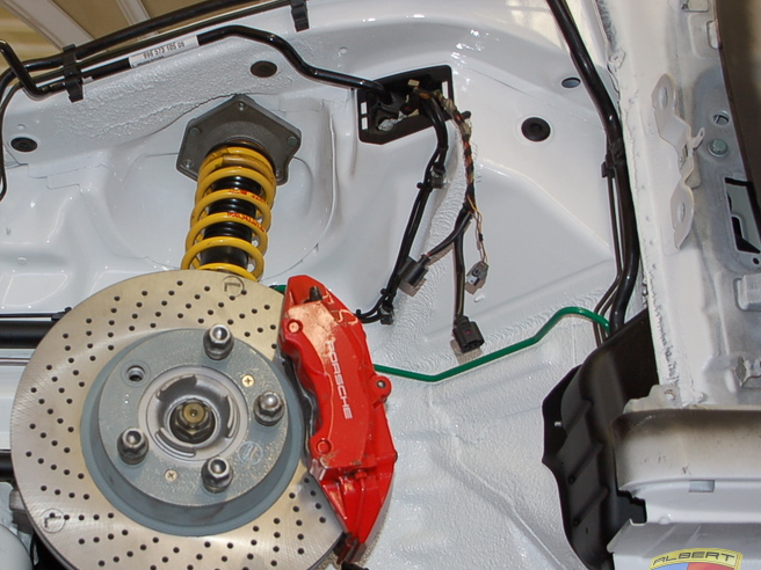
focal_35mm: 61
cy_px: 316
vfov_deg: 24.1
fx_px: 1336
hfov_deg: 31.3
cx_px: 208
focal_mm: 27
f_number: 3.8
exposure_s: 1/60
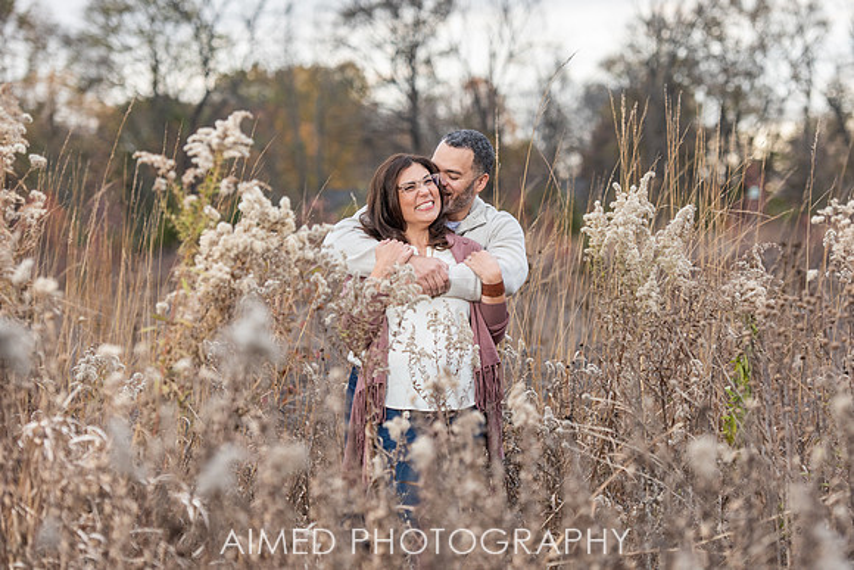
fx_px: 3092
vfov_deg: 10.5
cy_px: 232
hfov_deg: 15.7
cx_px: 459
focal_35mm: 130
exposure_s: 1/200
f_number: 4
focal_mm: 110
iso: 400
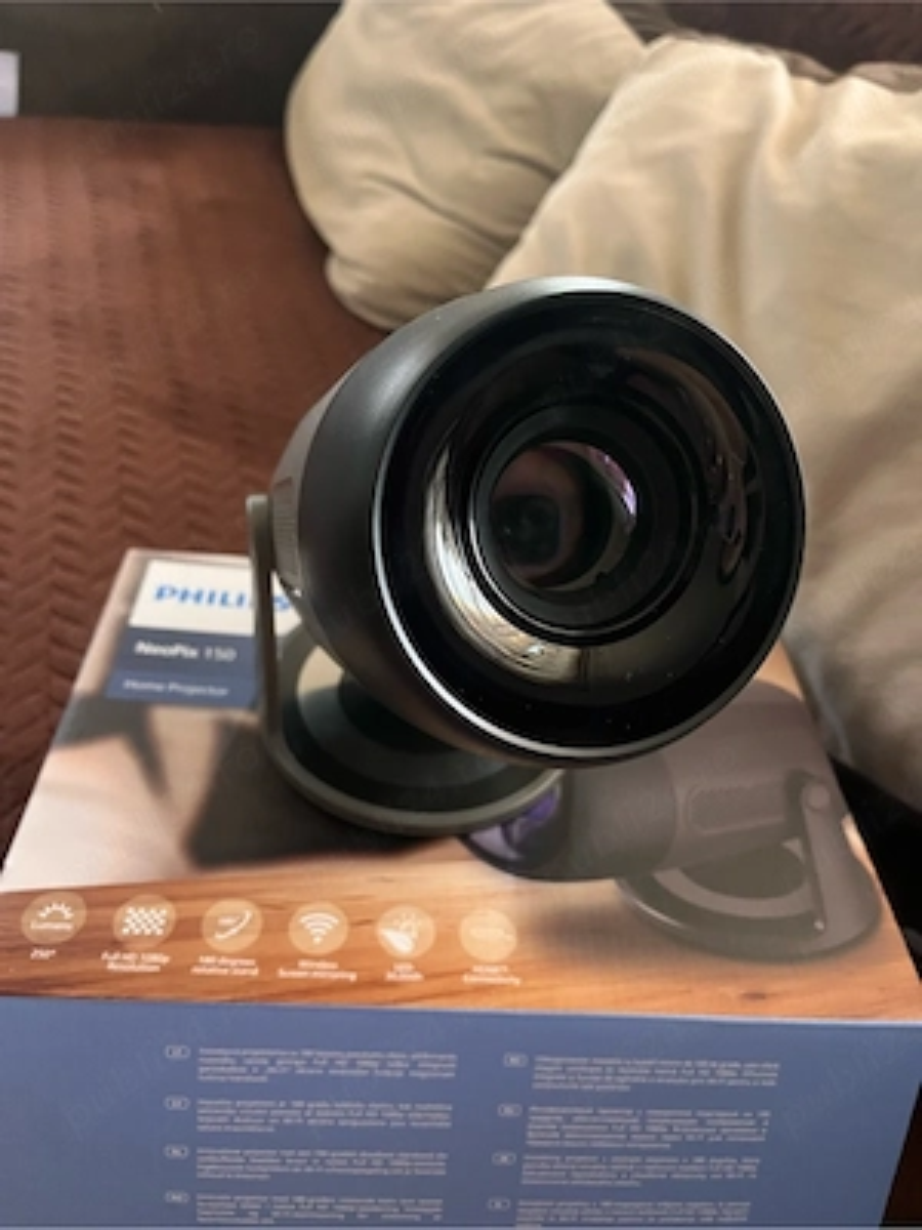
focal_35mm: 26
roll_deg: -12.1
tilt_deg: -41.0
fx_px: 923
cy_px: 615
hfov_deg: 53.1
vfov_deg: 67.3
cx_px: 461
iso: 640
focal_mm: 5.1
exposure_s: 1/31
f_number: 1.6
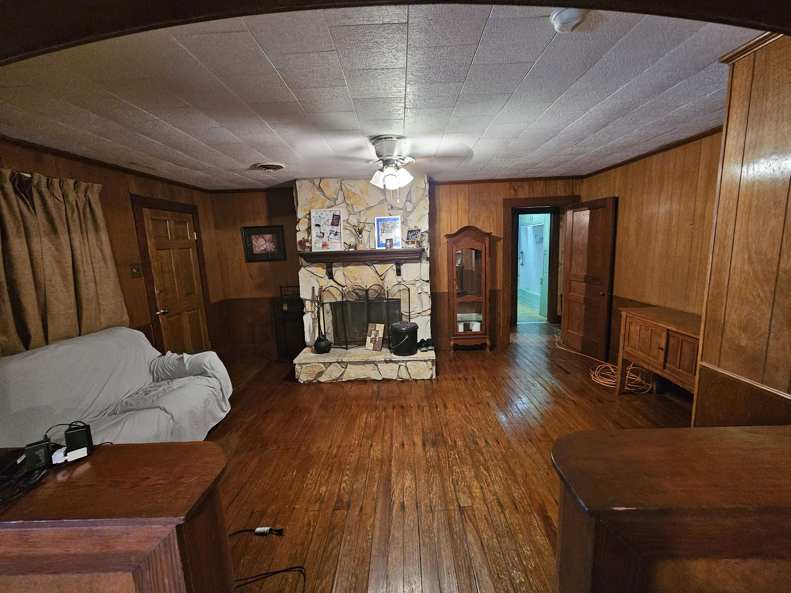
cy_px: 296
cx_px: 396
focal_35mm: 13
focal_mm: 2.2
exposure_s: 1/24
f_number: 2.2
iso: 800
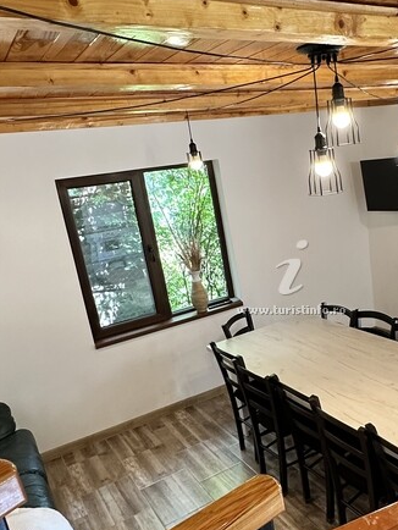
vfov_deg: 55.2
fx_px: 505
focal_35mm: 33
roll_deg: +6.1
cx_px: 309
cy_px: 293
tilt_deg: -16.4
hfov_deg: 41.4
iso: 250
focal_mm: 2.22
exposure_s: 1/99
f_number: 2.2
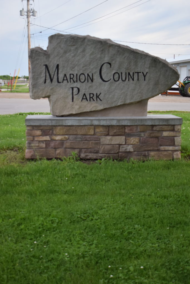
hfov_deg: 22.6
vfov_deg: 33.4
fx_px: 475
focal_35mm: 60
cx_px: 95
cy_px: 142
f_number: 5
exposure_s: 1/1000
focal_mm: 40
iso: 800
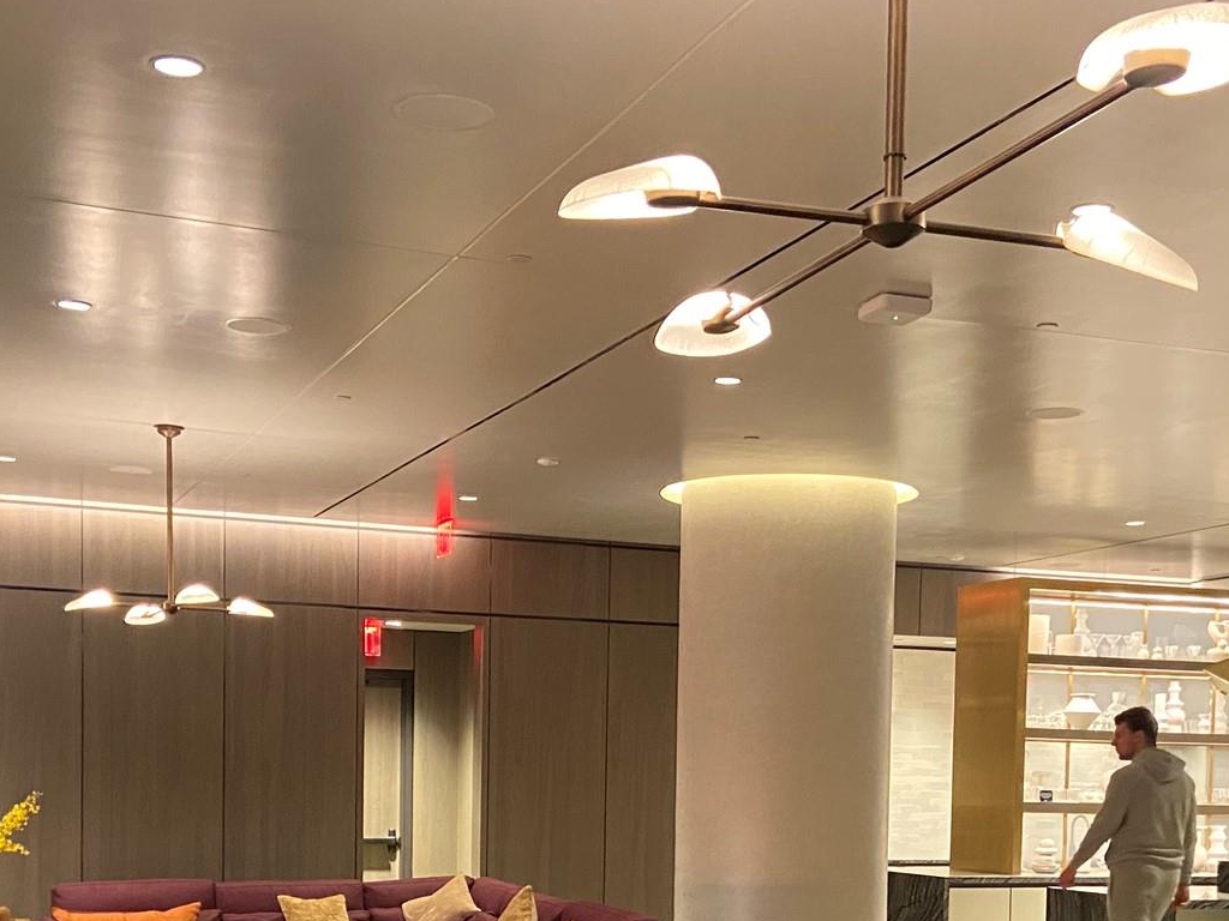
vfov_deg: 26.7
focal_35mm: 52
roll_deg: -1.2
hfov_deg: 36.8
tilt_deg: -3.0
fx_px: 1846
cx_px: 648
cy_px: 886
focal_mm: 4.25
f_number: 1.8
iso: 640
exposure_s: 1/30
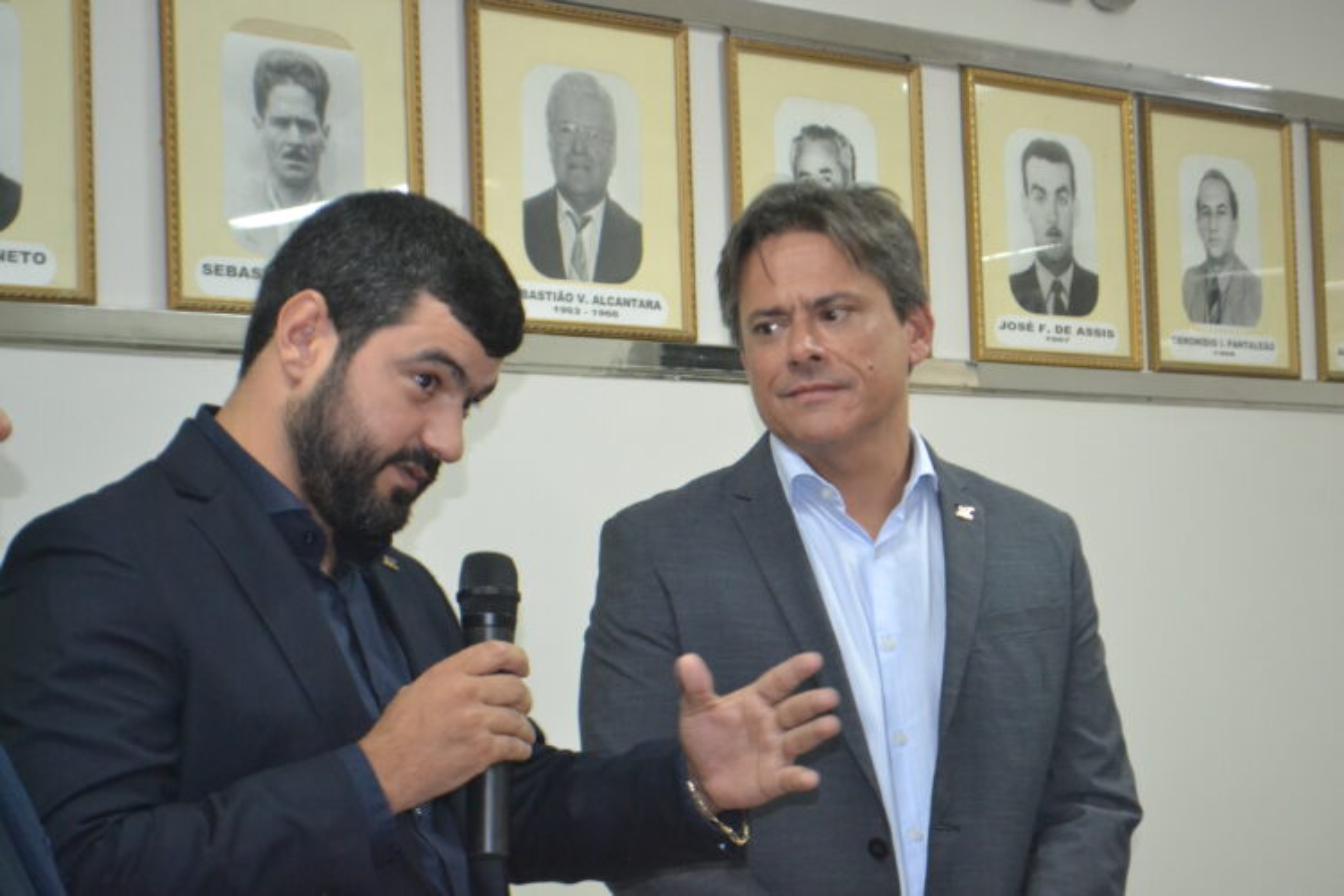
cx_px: 672
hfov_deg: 24.6
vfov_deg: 16.6
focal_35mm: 82
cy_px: 448
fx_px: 3080
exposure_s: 1/60
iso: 2800
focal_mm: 55
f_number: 5.6
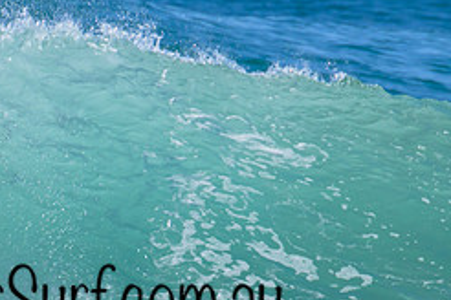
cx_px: 103
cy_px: 306
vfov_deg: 0.7
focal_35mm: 2096
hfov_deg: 1.0
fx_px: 26256
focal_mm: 800
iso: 900
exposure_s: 1/2000
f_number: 11
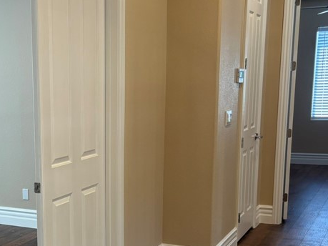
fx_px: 549
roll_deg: +1.5
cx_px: 32
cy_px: 193
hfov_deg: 31.7
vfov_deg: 24.8
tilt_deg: -10.7
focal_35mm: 58
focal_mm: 5.96
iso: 100
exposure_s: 1/60
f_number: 1.6
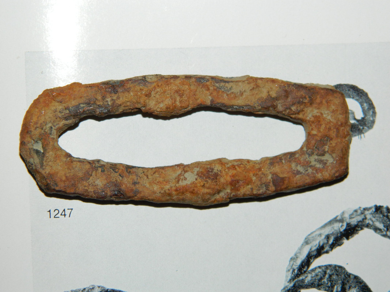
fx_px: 1160
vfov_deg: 14.4
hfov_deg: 19.1
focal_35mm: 103
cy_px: 146
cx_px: 195
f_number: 4.5
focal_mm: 18.6
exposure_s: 1/60
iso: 200
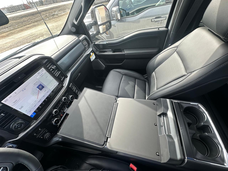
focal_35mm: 14
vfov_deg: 85.7
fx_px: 92
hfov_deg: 102.1
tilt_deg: -46.2
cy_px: 86
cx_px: 114
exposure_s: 1/99
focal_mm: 2.22
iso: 40
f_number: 2.2
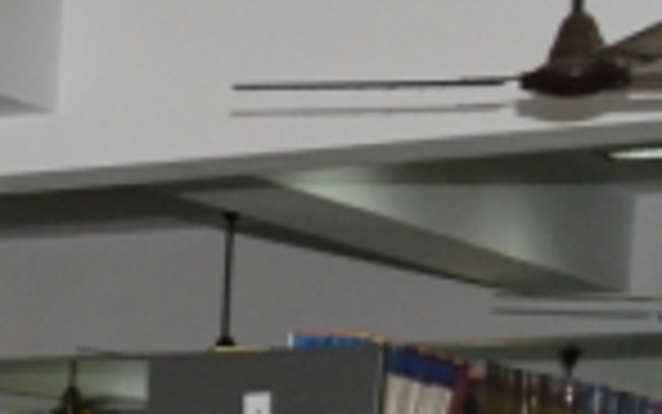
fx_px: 3068
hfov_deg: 9.8
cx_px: -1220
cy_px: 902
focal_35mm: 170
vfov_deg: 7.3
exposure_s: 1/100
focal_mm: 24
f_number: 5.6
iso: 1600
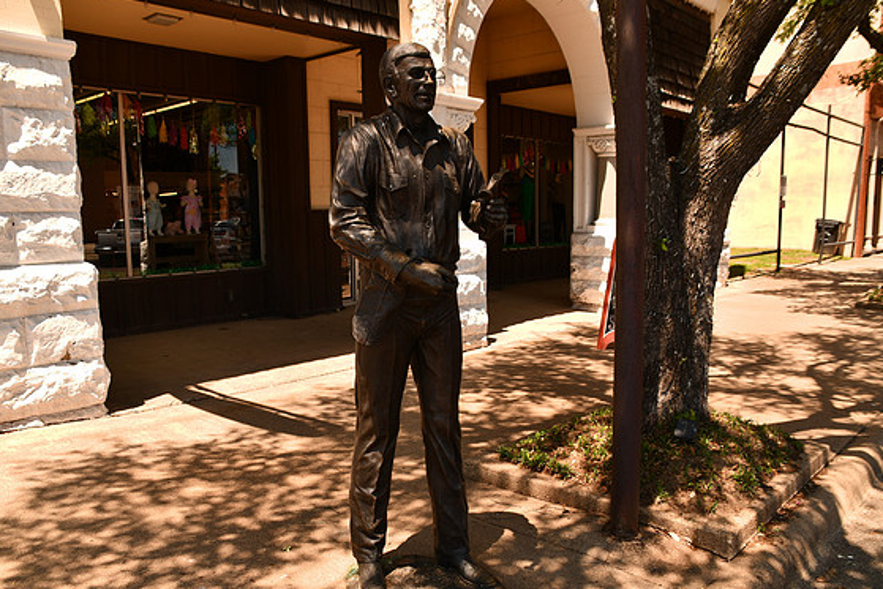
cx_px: 436
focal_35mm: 28
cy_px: 301
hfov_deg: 65.5
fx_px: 687
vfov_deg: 46.4
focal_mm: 18
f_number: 6.3
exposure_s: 1/125
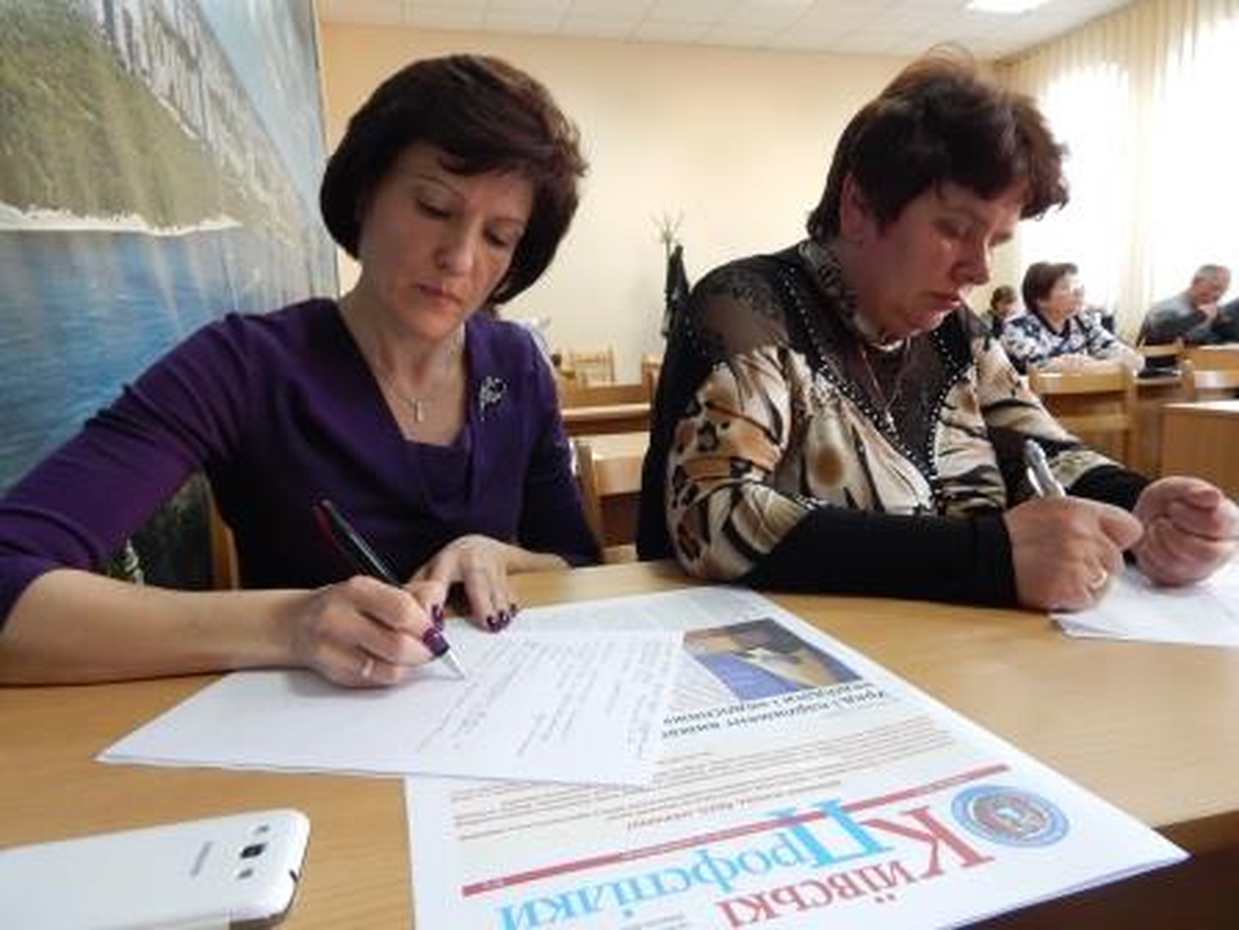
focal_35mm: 22
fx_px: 787
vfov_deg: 61.1
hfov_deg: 76.4
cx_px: 620
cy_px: 465
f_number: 3
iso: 360
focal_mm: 4
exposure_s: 1/30
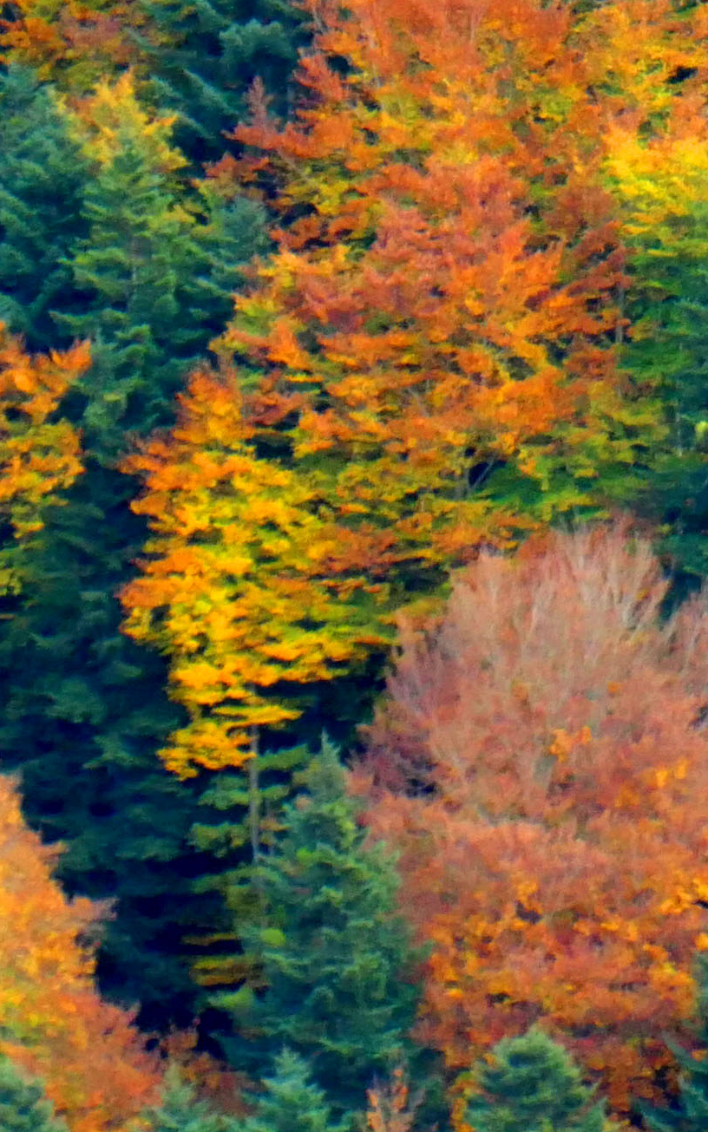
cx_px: 1793
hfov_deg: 1.8
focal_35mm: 718
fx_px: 22159
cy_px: -12
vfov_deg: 2.9
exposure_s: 1/100
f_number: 6.3
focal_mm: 61.4
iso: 640
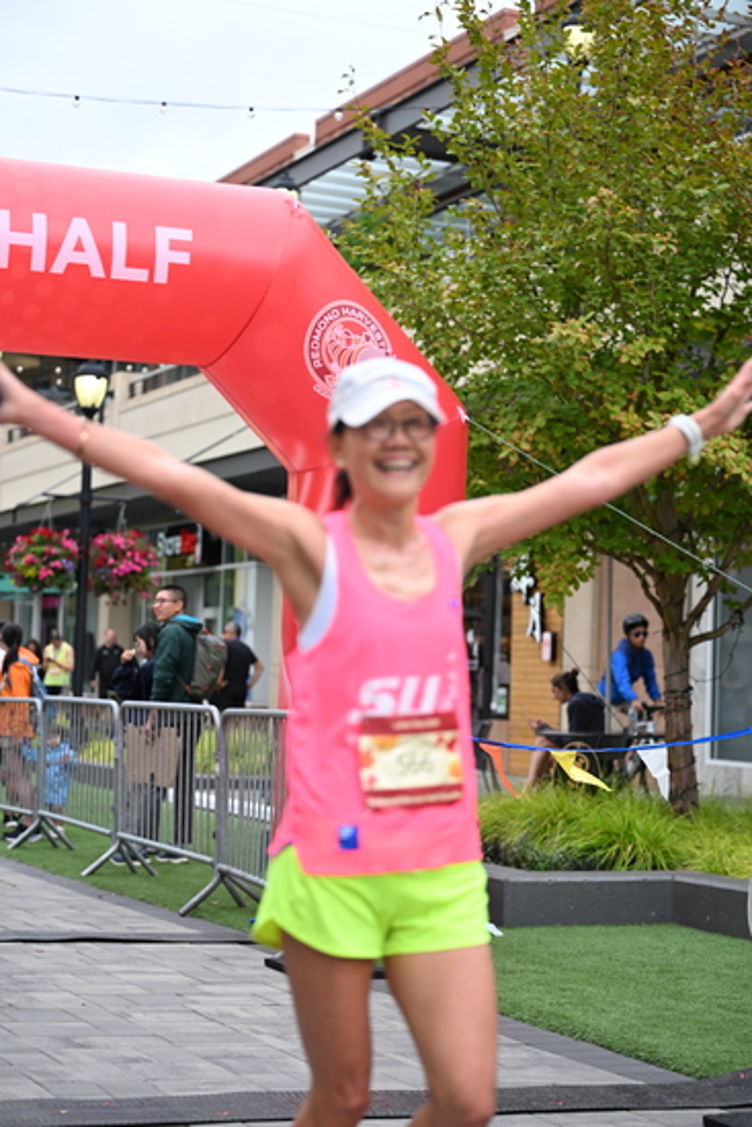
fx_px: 2192
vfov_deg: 28.8
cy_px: 564
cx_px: 376
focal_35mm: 70
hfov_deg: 19.5
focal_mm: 70
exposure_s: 1/2000
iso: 640
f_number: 2.8
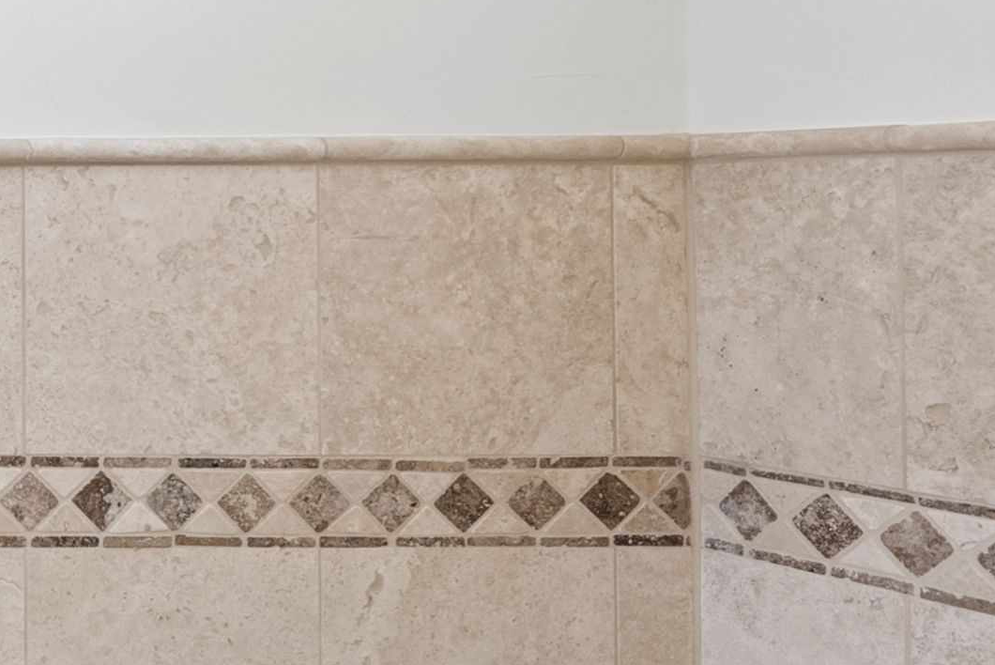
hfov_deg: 21.9
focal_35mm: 52
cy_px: 208
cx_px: -820
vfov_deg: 25.8
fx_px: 1438
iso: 500
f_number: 8
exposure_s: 1/13
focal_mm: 13
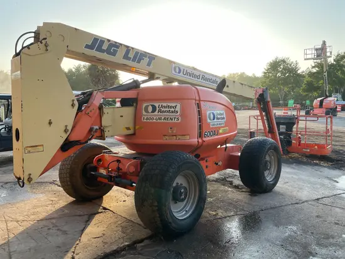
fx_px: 259
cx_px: 172
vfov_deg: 53.1
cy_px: 130
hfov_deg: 67.3
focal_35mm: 26
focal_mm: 4.2
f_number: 1.6
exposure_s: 1/493
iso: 32
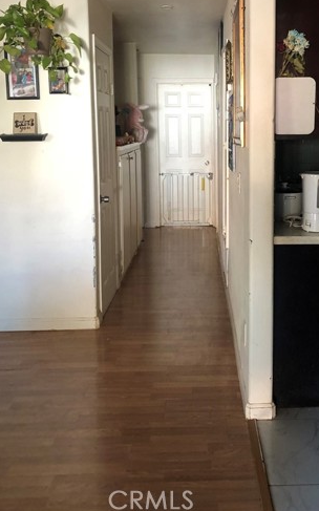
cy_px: 179
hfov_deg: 32.4
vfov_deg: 49.7
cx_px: 216
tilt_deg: -5.2
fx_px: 543
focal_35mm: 39
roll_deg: -1.1
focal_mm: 3.99
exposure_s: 1/13
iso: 100
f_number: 1.8
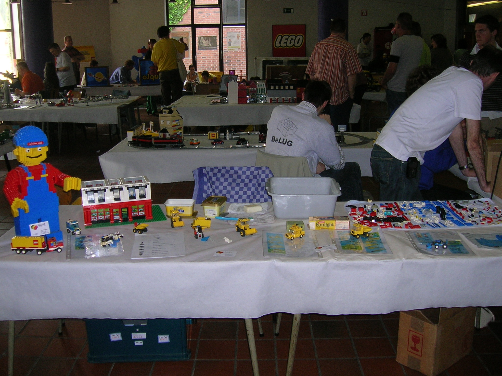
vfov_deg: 37.6
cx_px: 245
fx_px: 551
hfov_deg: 49.0
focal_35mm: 38
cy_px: 167
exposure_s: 1/60.1
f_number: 2.9
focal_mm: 5.7
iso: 69
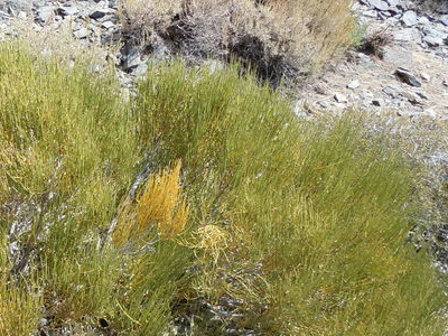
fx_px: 777
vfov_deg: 24.1
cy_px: 261
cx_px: 75
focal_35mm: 60
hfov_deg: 31.2
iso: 100
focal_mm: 5.4
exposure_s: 1/400
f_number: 3.5
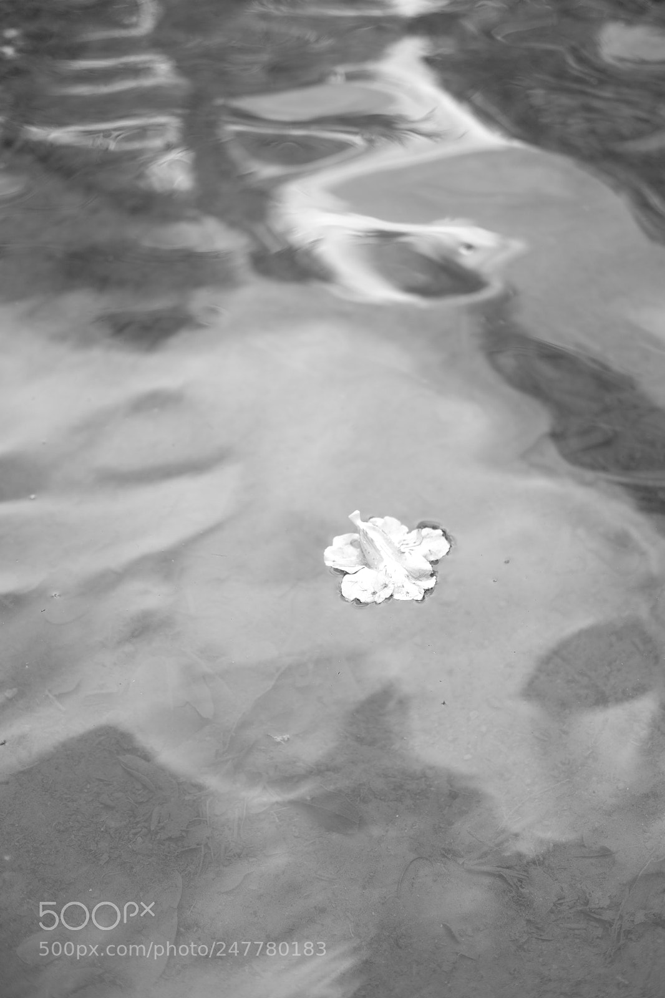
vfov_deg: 37.5
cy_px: 499
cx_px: 332
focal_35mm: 53
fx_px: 1469
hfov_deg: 25.5
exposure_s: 1/320
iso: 100
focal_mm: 35
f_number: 2
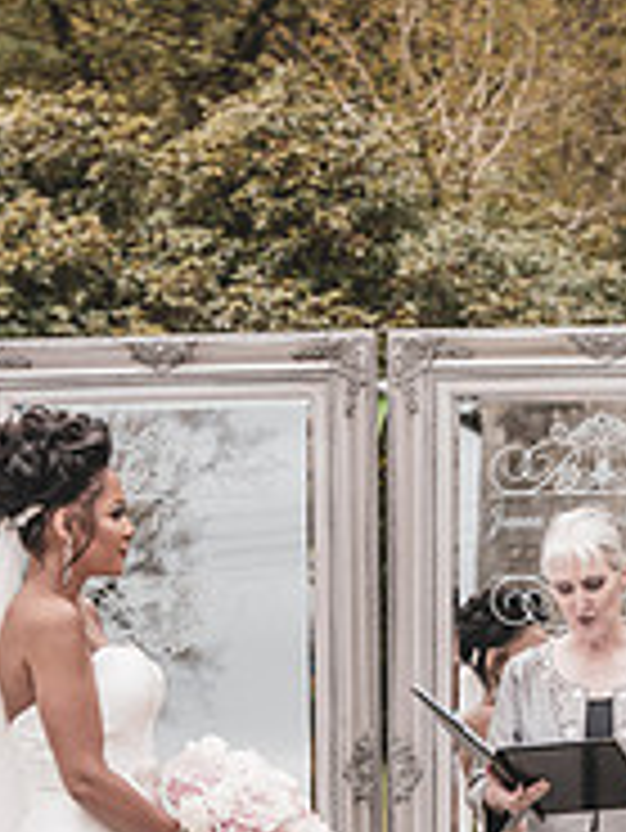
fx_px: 5901
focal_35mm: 245
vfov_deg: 8.0
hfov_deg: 6.1
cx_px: 459
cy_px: 778
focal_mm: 105
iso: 250
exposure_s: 1/320
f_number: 5.6
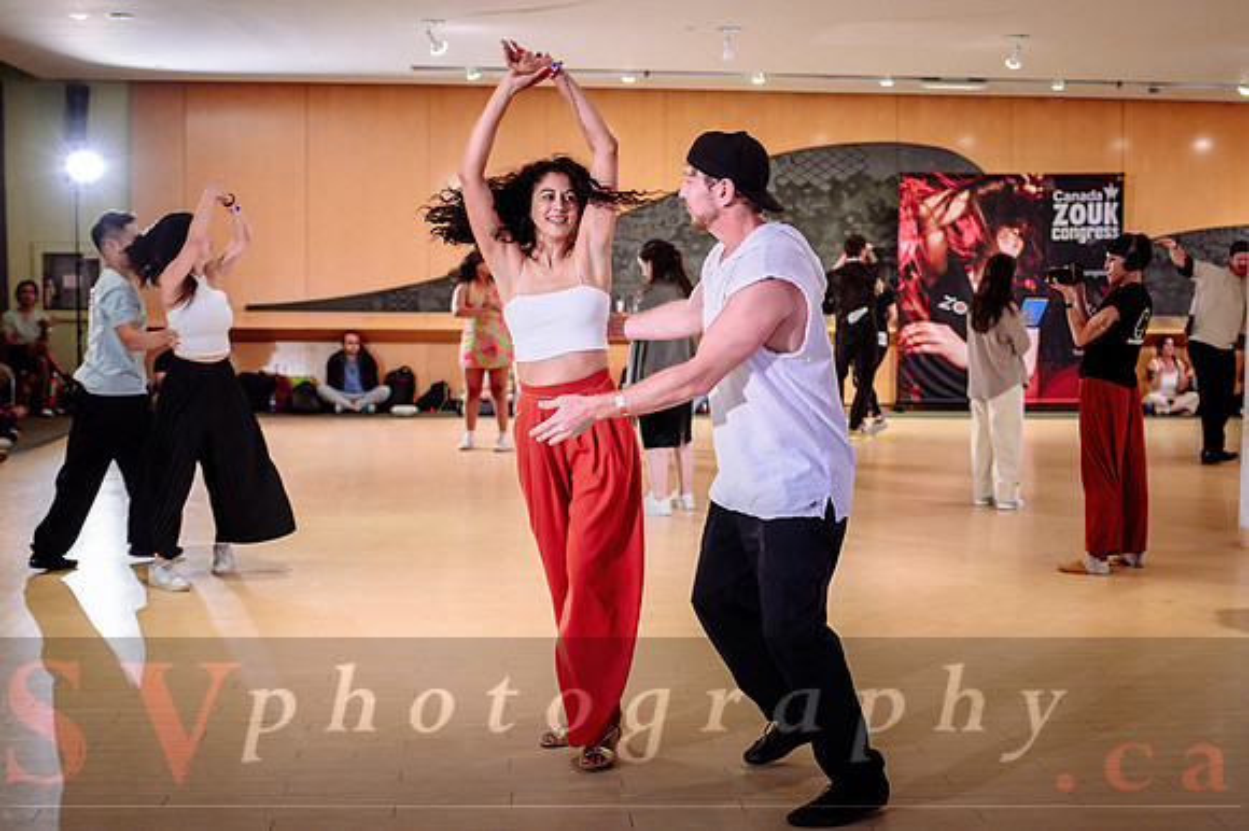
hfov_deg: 44.8
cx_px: 624
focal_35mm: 44
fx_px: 1517
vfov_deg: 30.6
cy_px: 433
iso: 1250
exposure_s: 1/320
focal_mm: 28
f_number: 2
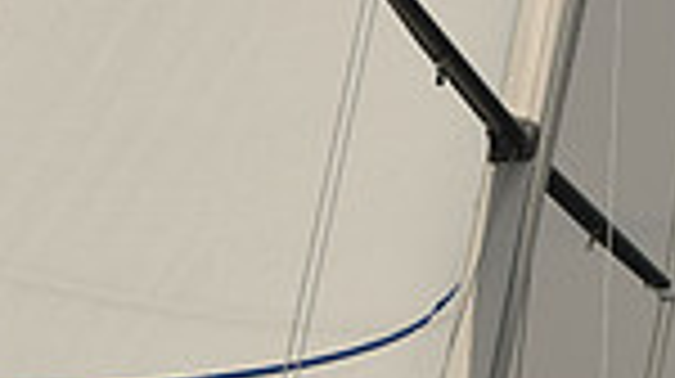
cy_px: 1228
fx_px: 15930
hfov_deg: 2.4
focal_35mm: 891
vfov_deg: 1.4
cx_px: 560
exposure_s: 1/1000
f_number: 9
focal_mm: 220
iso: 250
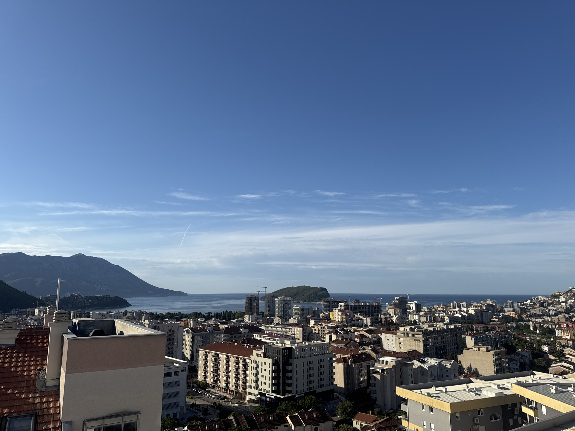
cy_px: 216
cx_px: 288
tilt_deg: +10.7
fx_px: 399
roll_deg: +0.7
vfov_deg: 56.8
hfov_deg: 71.6
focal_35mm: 24
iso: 80
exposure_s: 1/6410
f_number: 1.78
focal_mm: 6.76
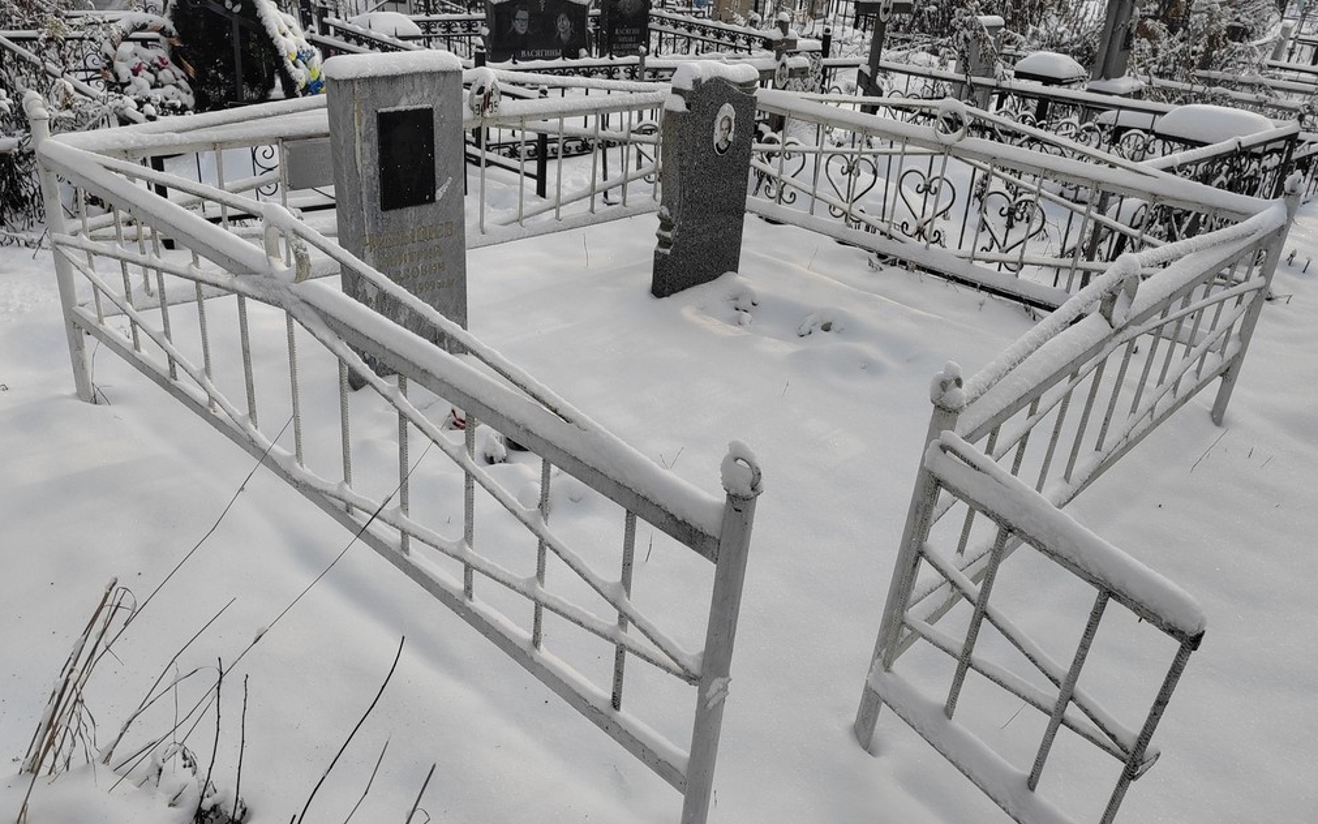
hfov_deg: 64.6
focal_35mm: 29
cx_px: 660
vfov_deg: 43.1
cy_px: 395
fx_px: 1042
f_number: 1.9
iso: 115
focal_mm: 5.52
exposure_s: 1/804
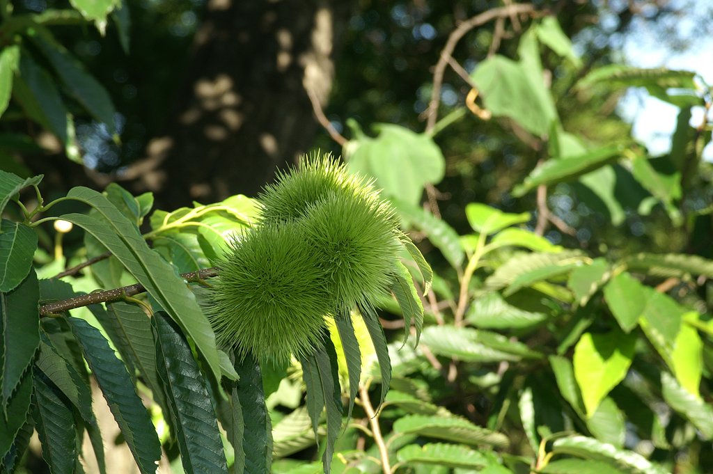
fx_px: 2672
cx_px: 356
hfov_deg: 15.2
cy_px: 237
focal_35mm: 135
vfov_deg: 10.1
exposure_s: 1/80
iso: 100
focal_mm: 90
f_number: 9
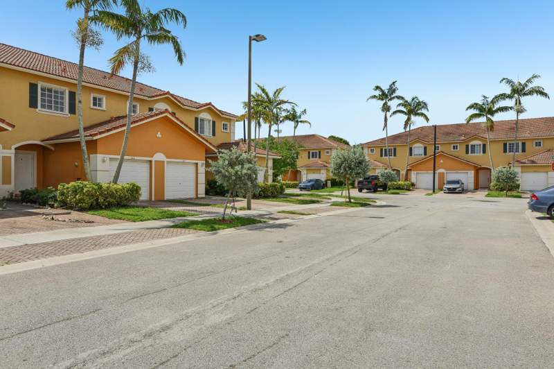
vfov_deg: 53.1
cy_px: 184
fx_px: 369
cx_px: 277
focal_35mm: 24
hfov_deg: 73.8
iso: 200
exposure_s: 1/640
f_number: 9
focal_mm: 24
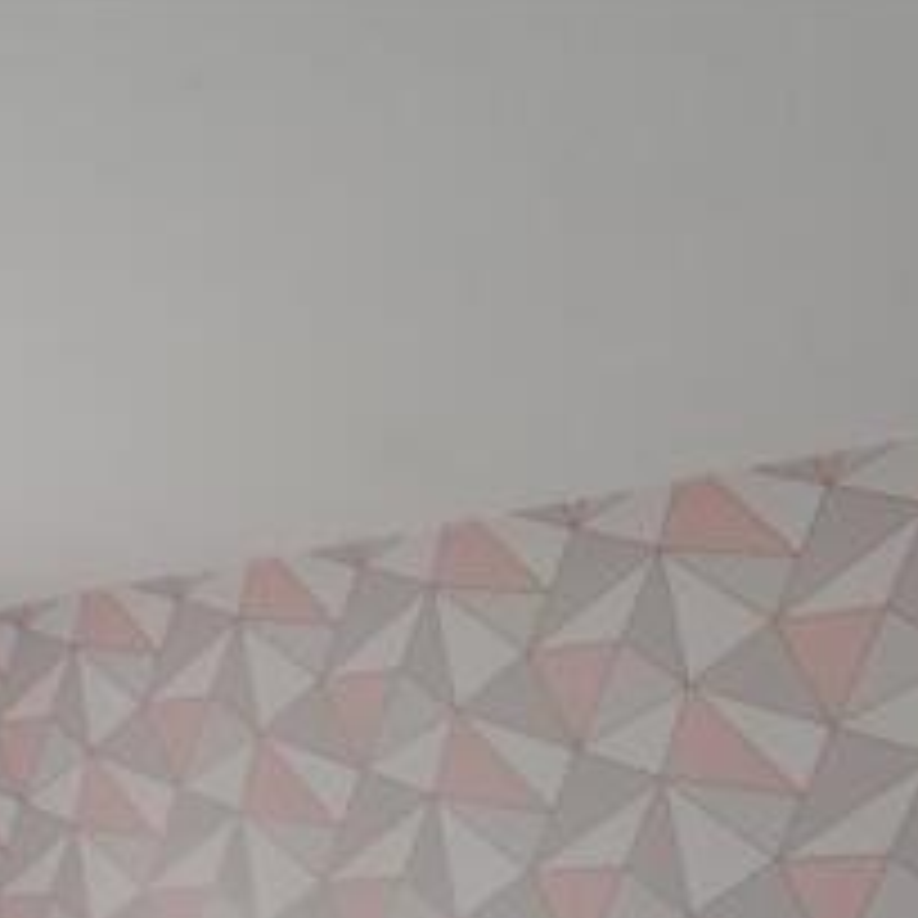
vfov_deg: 35.9
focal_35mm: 41
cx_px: 58
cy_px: 965
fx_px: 1230
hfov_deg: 37.7
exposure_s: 1/8
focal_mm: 10
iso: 400
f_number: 11
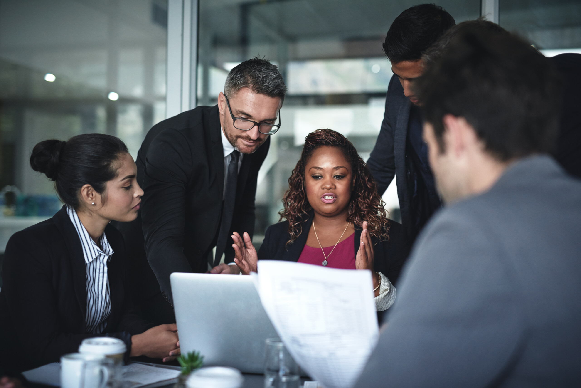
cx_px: 290
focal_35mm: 50
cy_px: 194
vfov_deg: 27.0
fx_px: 807
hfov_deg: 39.6
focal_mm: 50
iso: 500
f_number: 1.8
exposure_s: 1/500
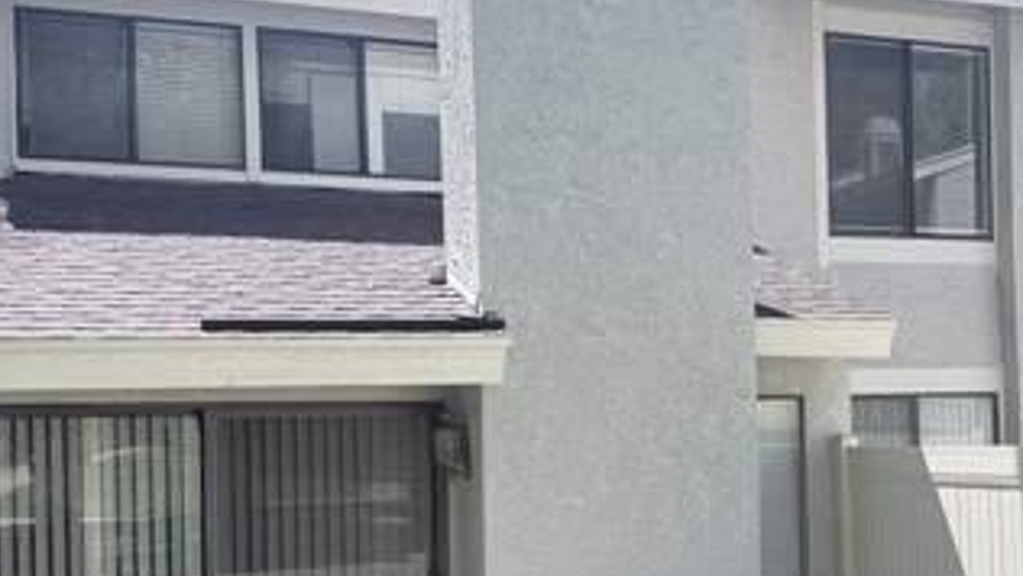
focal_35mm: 53
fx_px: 1438
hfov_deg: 38.4
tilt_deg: +1.3
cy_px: 414
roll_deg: +1.3
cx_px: 735
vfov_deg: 22.5
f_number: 1.78
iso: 100
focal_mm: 6.76
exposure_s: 1/1901
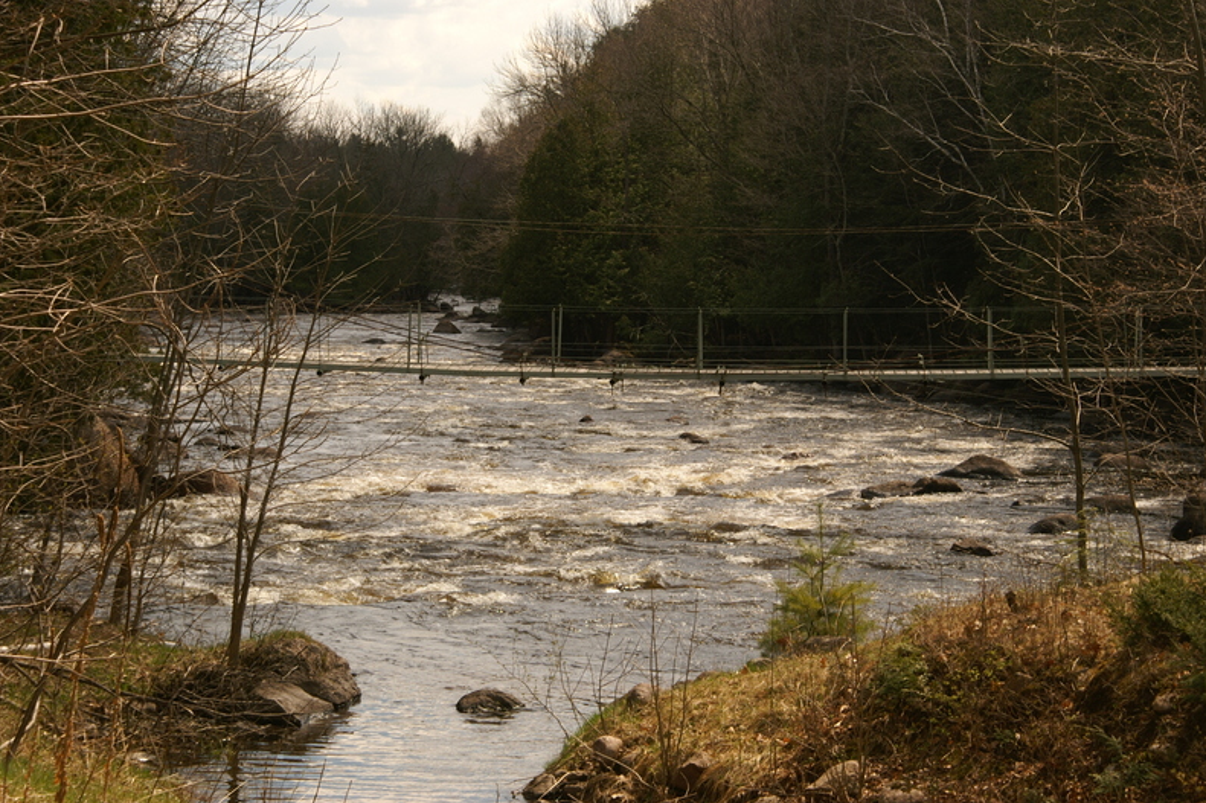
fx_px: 3550
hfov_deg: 19.3
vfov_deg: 12.9
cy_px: 401
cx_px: 607
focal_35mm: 106
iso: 100
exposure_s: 1/125
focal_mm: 70
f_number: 13
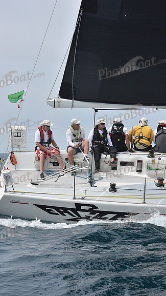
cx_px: 71
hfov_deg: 12.1
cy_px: 148
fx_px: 782
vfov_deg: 21.4
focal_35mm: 100
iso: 250
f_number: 10
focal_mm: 95
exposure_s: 1/800
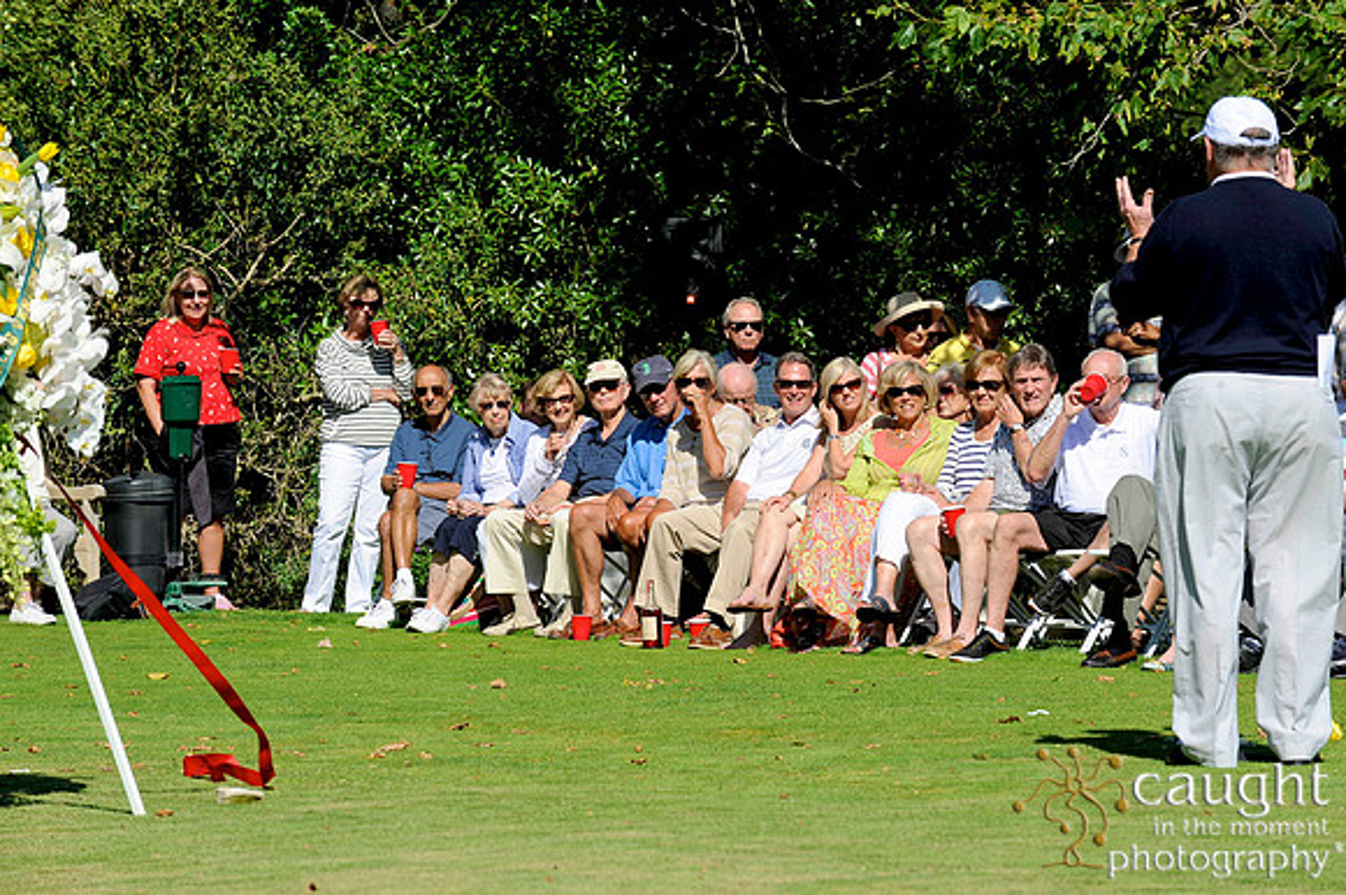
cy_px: 448
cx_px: 673
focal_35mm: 200
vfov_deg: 6.9
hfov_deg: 10.3
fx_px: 7473
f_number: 11
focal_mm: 200
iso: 200
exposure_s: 1/320
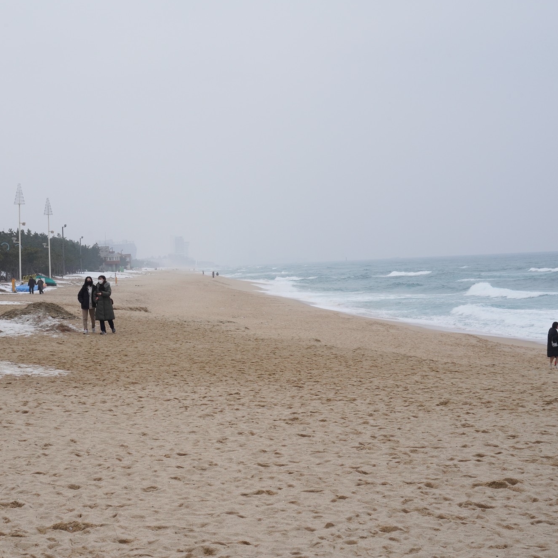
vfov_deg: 22.8
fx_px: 1386
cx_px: 138
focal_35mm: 76
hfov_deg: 22.5
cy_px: 278
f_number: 16
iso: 800
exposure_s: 1/100
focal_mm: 59
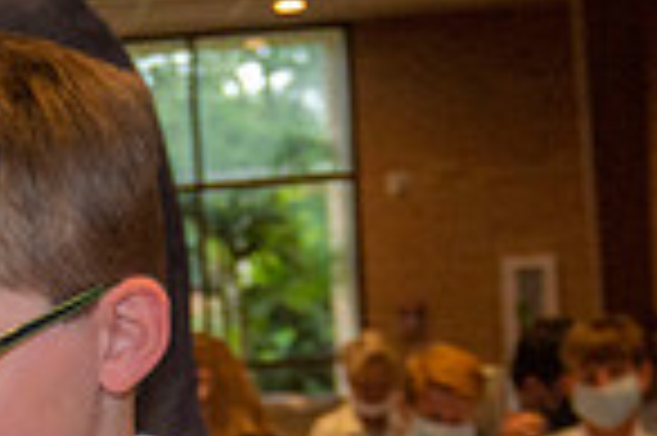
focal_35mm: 179
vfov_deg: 7.4
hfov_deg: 11.4
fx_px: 3263
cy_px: 782
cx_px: 18
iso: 1600
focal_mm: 45
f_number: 5.6
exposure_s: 1/200
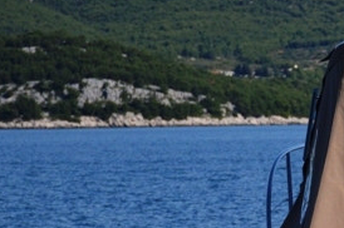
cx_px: 471
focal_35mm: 346
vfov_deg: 4.0
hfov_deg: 5.9
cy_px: 177
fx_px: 3302
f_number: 5
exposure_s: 1/3200
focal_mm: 70
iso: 220
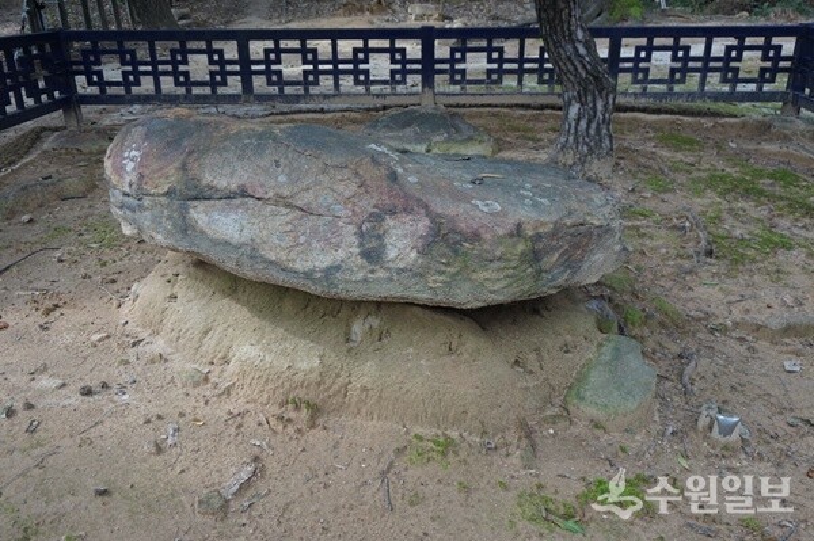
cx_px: 407
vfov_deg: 43.5
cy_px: 270
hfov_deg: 62.0
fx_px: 678
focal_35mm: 30
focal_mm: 20
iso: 320
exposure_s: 1/160
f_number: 4
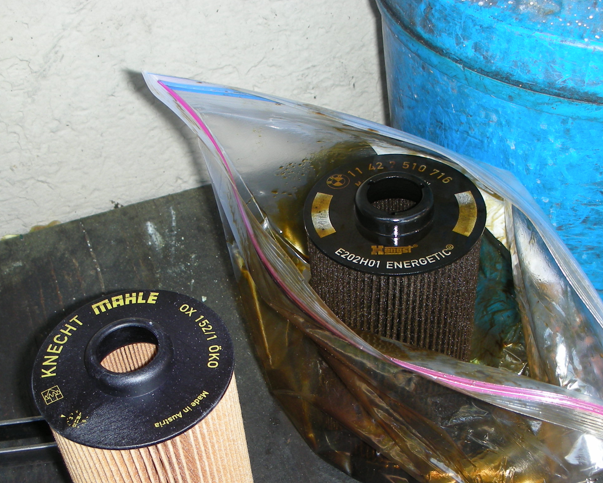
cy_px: 339
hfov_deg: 34.7
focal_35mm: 54
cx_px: 274
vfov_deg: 27.9
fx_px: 964
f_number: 2.8
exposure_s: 1/60
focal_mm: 5.8
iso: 50
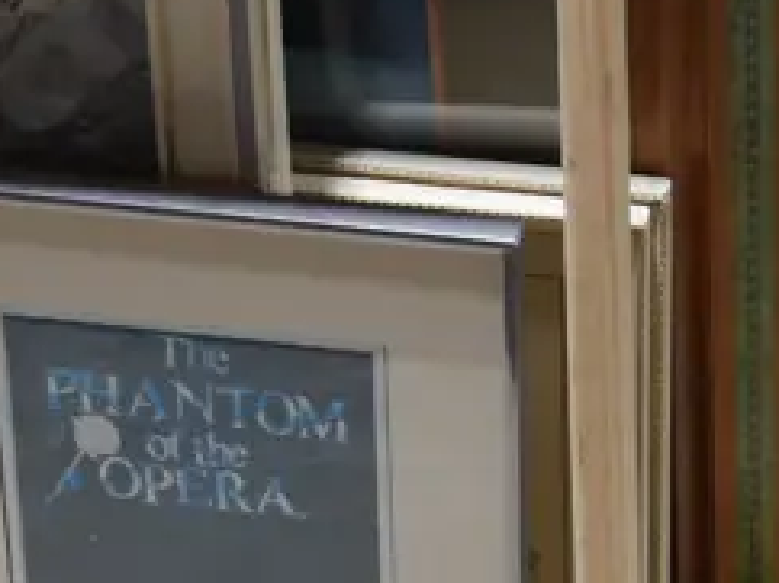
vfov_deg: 10.2
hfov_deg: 13.7
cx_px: 190
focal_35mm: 144
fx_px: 3237
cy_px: -74
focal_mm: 17
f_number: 4
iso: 500
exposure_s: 1/60
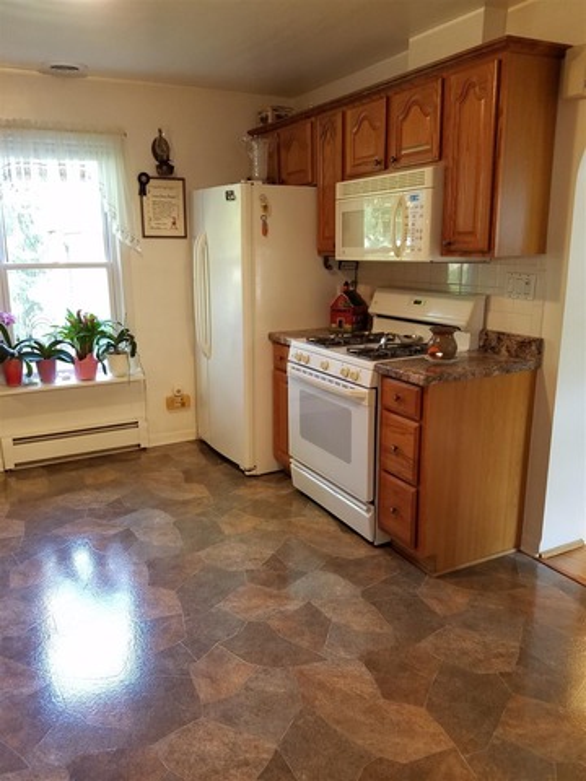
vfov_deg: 67.3
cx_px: 293
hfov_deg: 53.1
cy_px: 390
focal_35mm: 26
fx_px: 587
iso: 160
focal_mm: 4.2
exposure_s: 1/30
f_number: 1.7
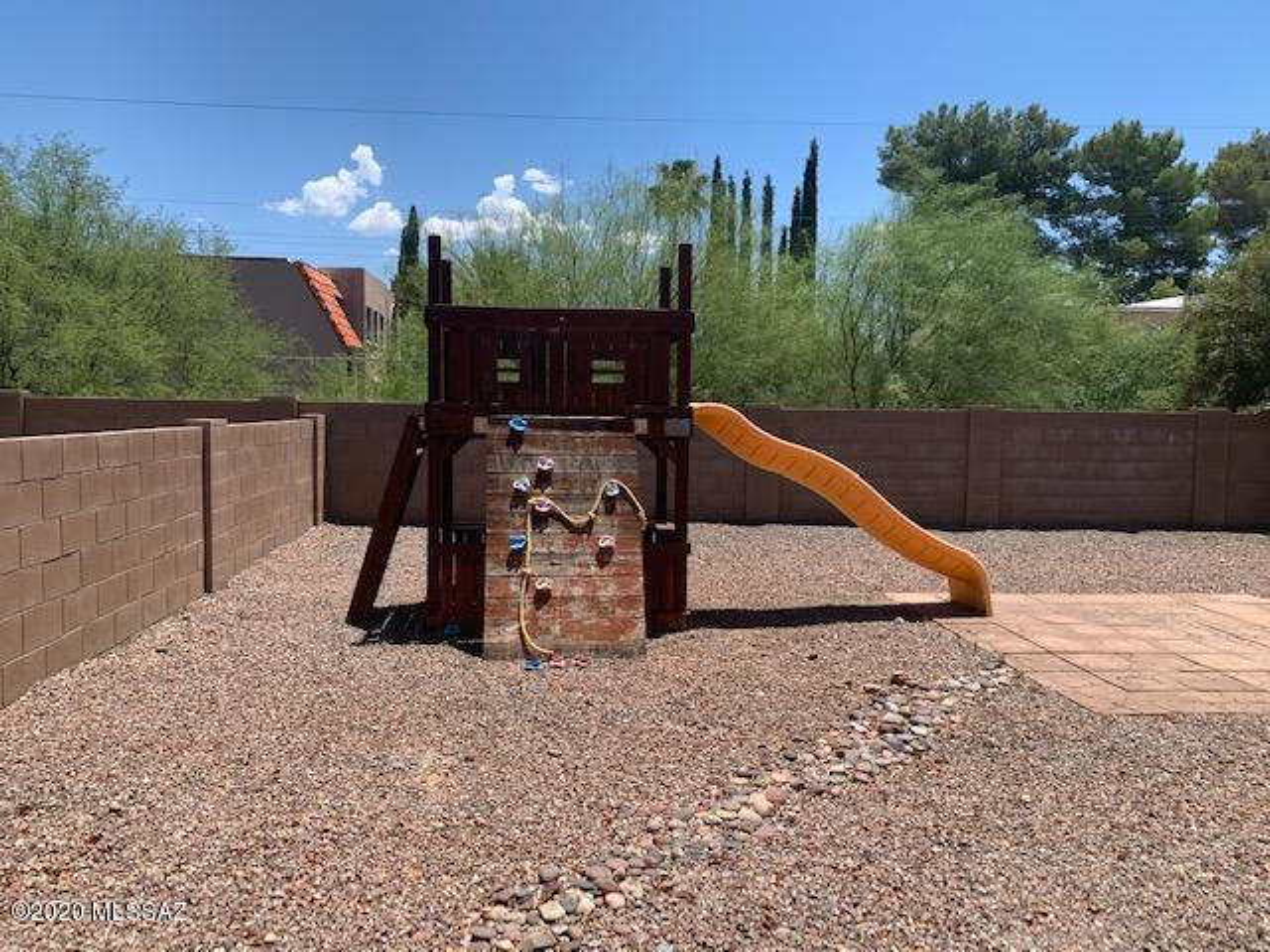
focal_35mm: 26
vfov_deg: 53.1
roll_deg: +0.0
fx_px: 954
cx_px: 635
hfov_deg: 67.3
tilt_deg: -3.4
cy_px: 476
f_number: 1.8
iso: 25
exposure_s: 1/1953
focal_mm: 4.25
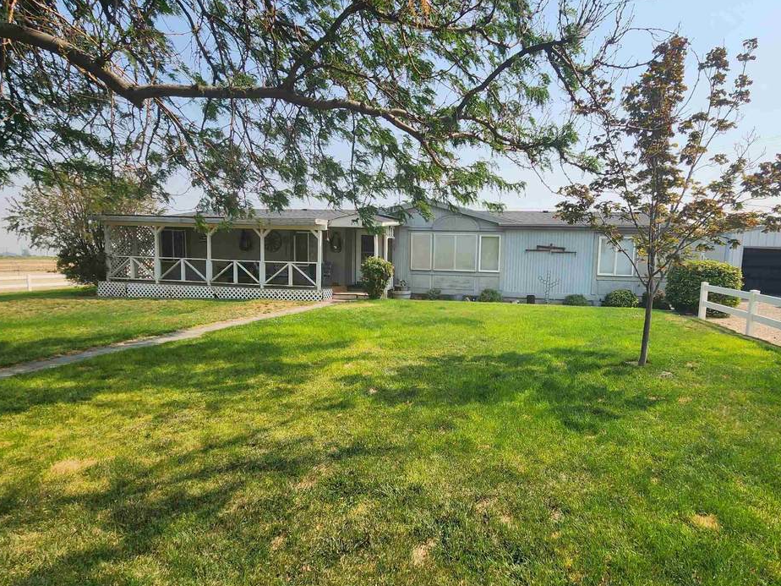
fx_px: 406
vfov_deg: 71.4
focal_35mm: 18
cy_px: 320
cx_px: 449
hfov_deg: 87.1
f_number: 2.2
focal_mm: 2.2
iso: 50
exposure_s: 1/2082
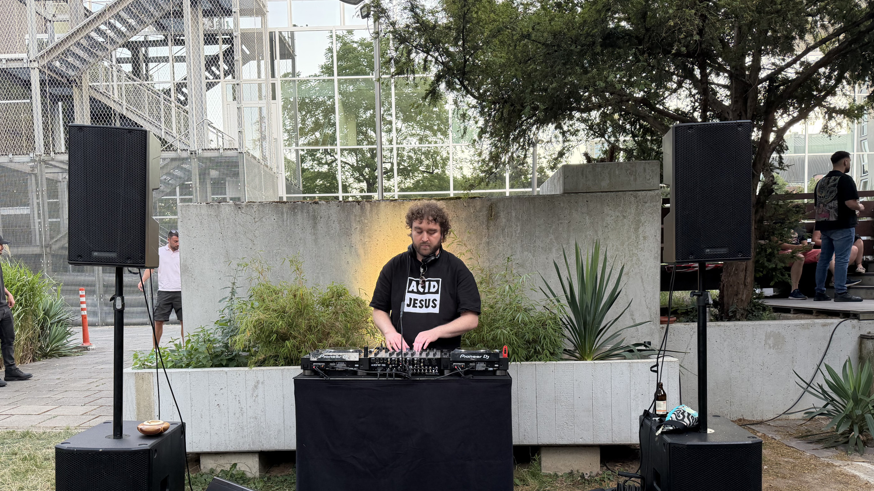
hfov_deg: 69.9
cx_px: 433
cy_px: 324
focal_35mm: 27
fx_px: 626
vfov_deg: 42.4
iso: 200
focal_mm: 6.8
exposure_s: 1/84
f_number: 1.8
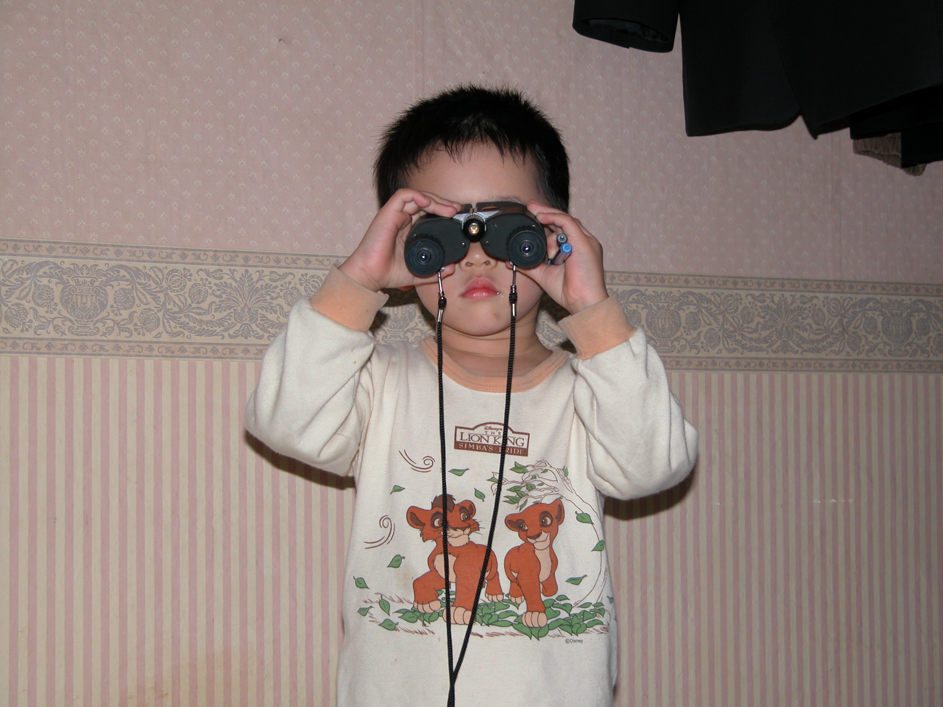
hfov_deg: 25.3
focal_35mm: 77
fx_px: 2098
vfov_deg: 19.1
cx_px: 472
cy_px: 354
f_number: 3.4
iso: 100
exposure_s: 1/125
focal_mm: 19.9
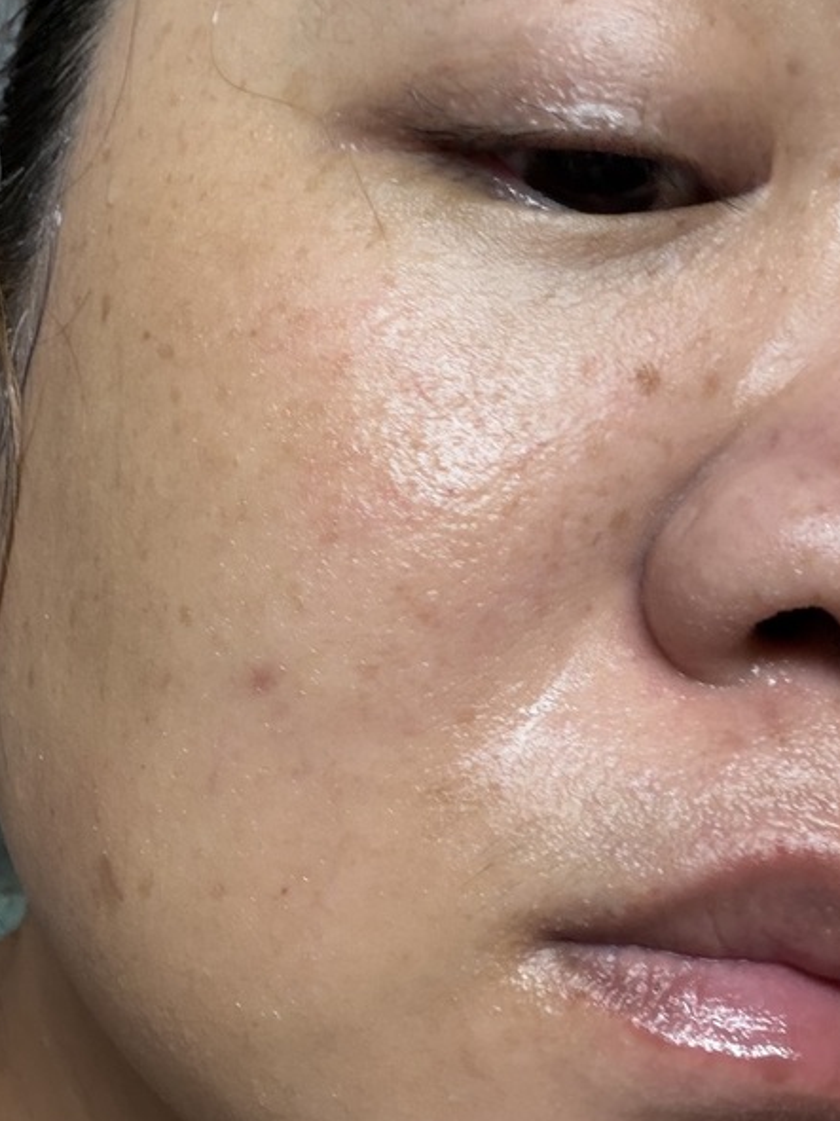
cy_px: 538
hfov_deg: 32.6
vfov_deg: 42.9
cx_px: 271
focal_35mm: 44
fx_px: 1424
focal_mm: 2.71
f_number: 1.9
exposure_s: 1/40
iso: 250
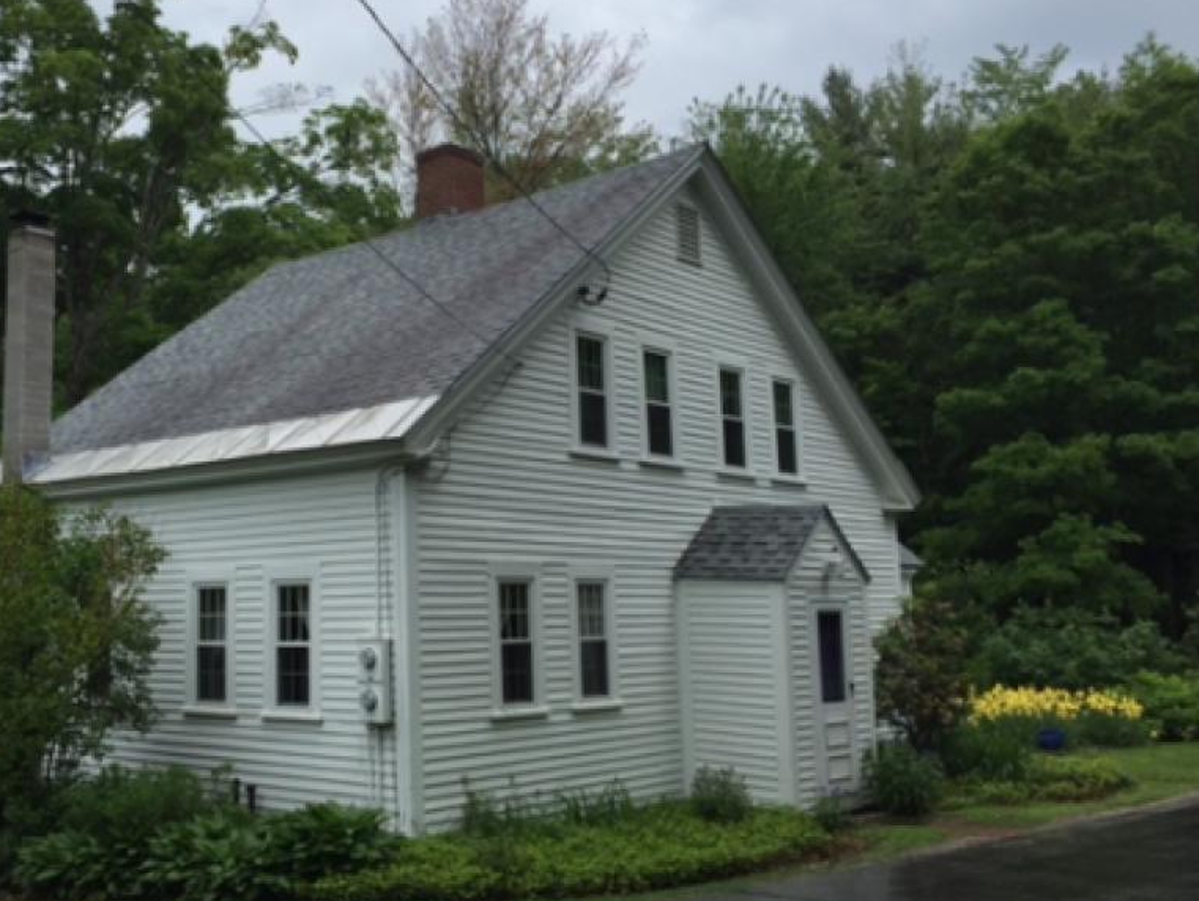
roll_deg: -0.4
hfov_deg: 47.1
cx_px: 400
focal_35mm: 39
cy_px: 420
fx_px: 1352
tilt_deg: +7.3
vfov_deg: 36.9
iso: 32
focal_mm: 4.15
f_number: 2.2
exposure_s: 1/2083
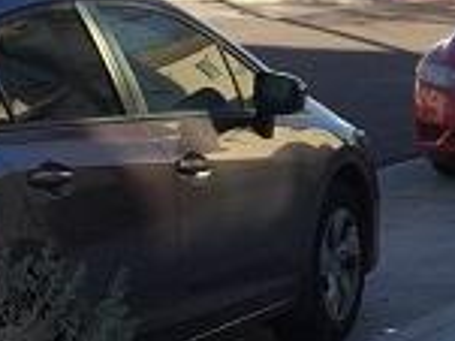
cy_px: 149
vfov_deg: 7.9
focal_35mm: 188
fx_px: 2469
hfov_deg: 9.7
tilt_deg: -6.7
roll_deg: -2.6
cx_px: 949
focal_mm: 4.15
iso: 32
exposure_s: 1/775
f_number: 2.2
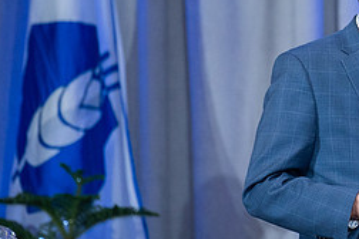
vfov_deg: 2.7
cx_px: 437
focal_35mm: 510
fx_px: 5085
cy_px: 46
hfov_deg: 4.0
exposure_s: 1/200
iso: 1250
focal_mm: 200
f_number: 4
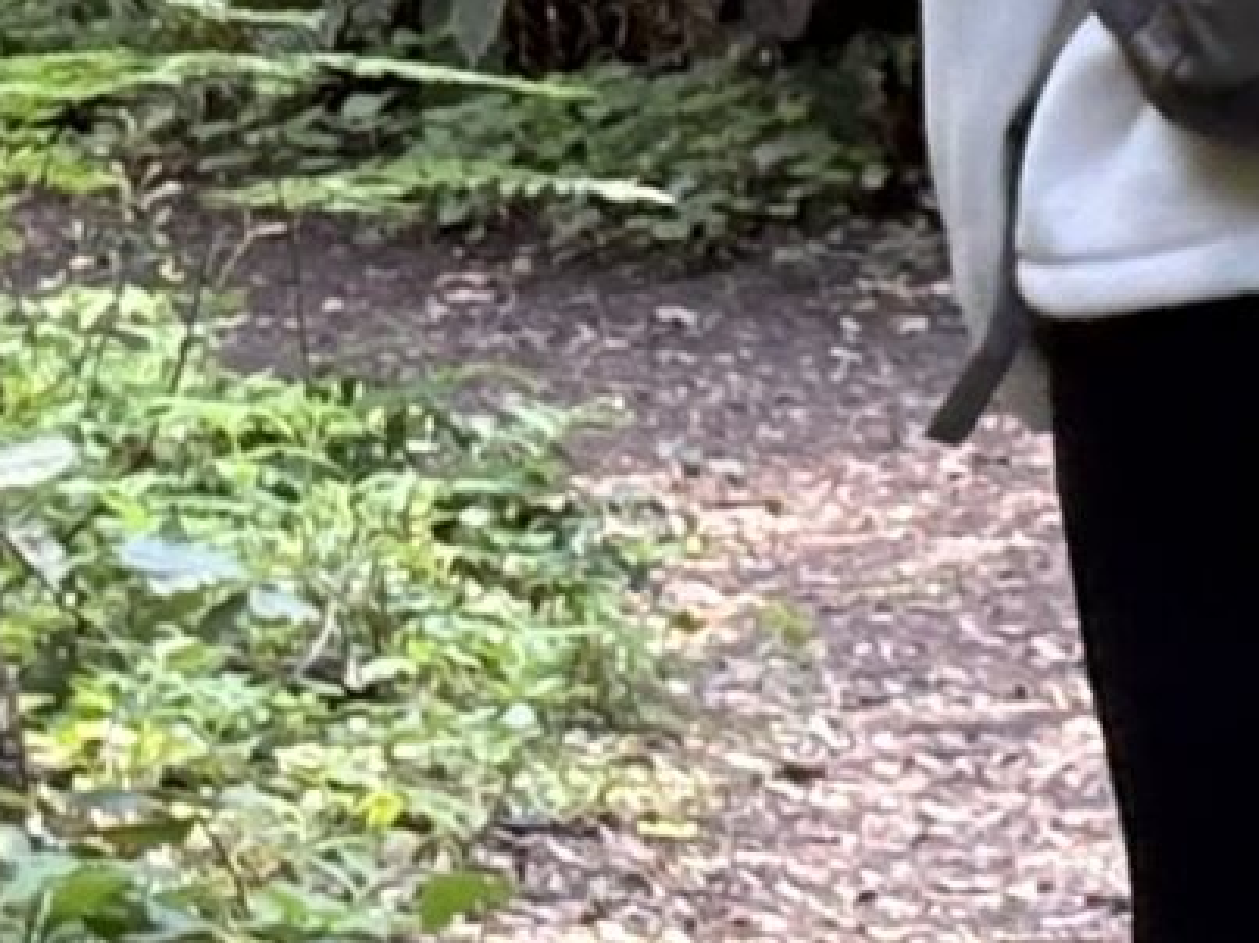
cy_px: 381
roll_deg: -1.3
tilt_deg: -6.1
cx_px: 1437
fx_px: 12762
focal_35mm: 351
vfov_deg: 4.2
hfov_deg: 5.6
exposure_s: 1/49
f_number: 1.6
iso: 160
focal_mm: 5.96
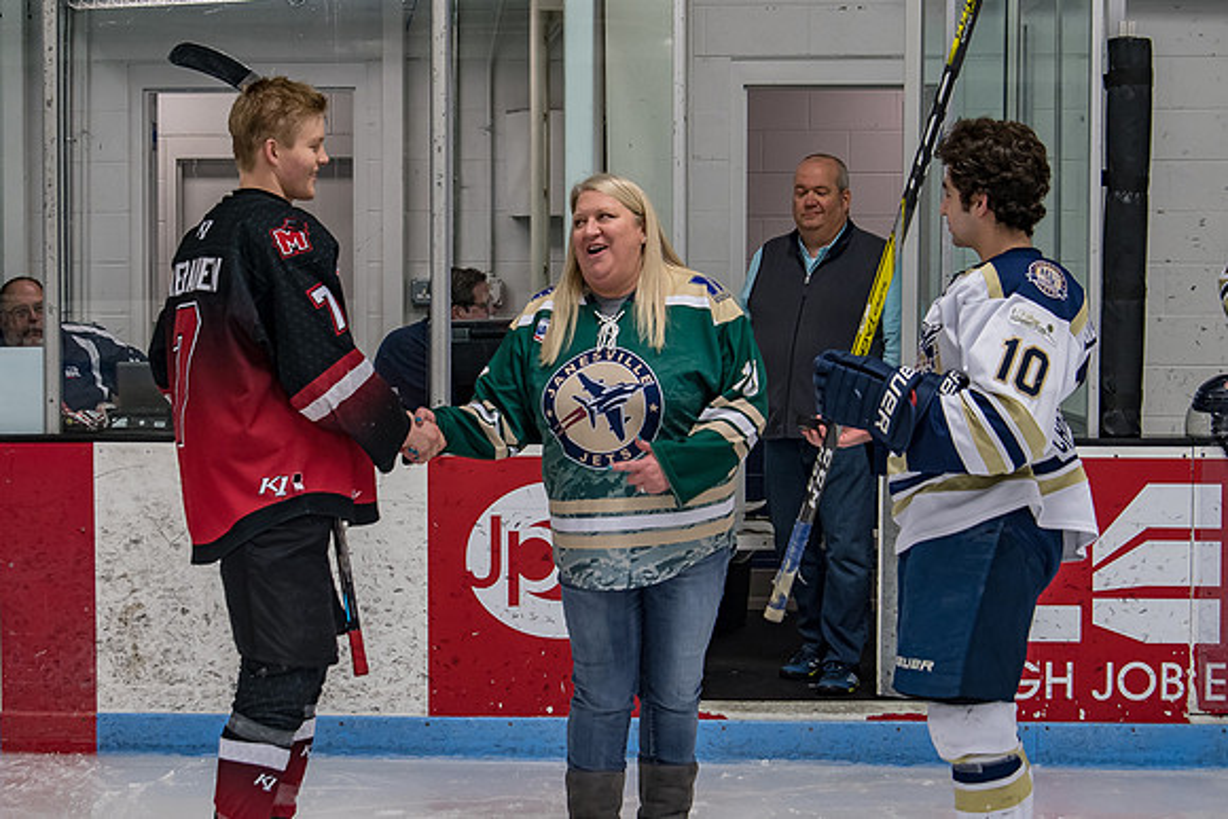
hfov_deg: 26.1
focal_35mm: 77
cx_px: 514
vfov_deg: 17.6
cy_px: 362
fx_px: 2644
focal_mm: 42
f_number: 4
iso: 500
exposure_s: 1/250
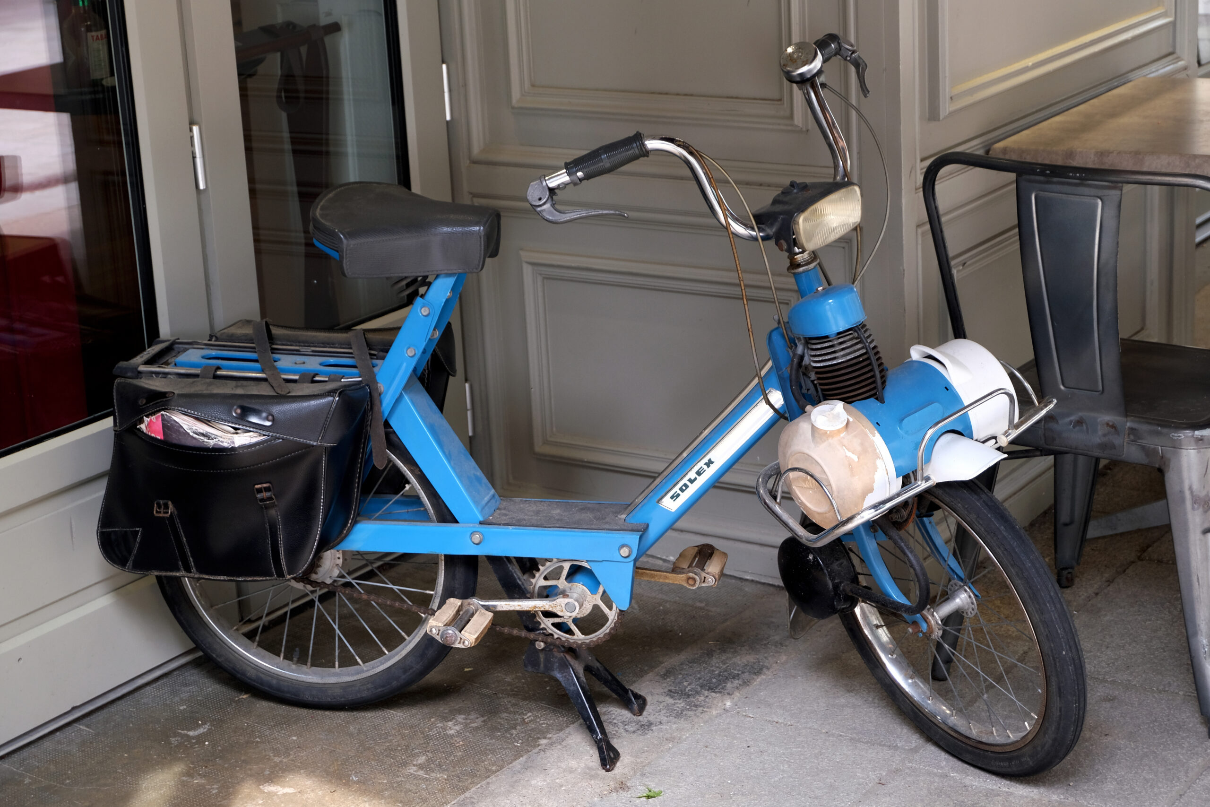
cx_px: 605
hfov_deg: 27.0
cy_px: 404
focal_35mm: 75
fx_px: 2521
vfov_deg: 18.2
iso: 500
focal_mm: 50
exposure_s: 1/60
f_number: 5.6
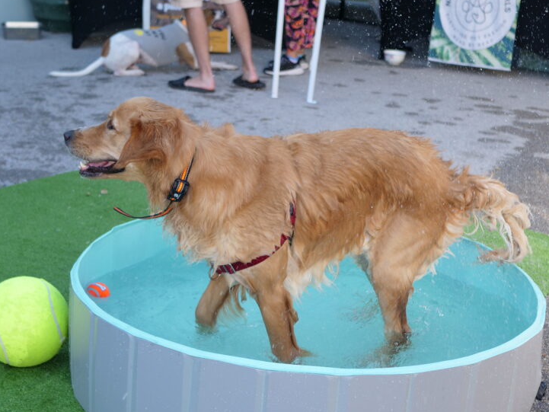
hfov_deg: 27.4
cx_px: 254
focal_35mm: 71
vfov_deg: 20.7
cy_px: 244
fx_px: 1126
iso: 200
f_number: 3.2
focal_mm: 25
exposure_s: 1/320
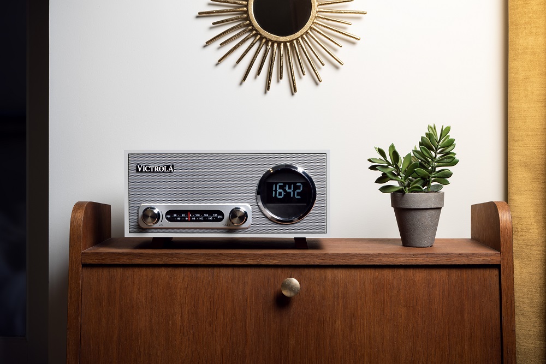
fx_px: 698
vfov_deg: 29.3
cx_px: 273
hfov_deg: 42.7
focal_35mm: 46
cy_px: 182
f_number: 14
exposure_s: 1/10
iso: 100
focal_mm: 46
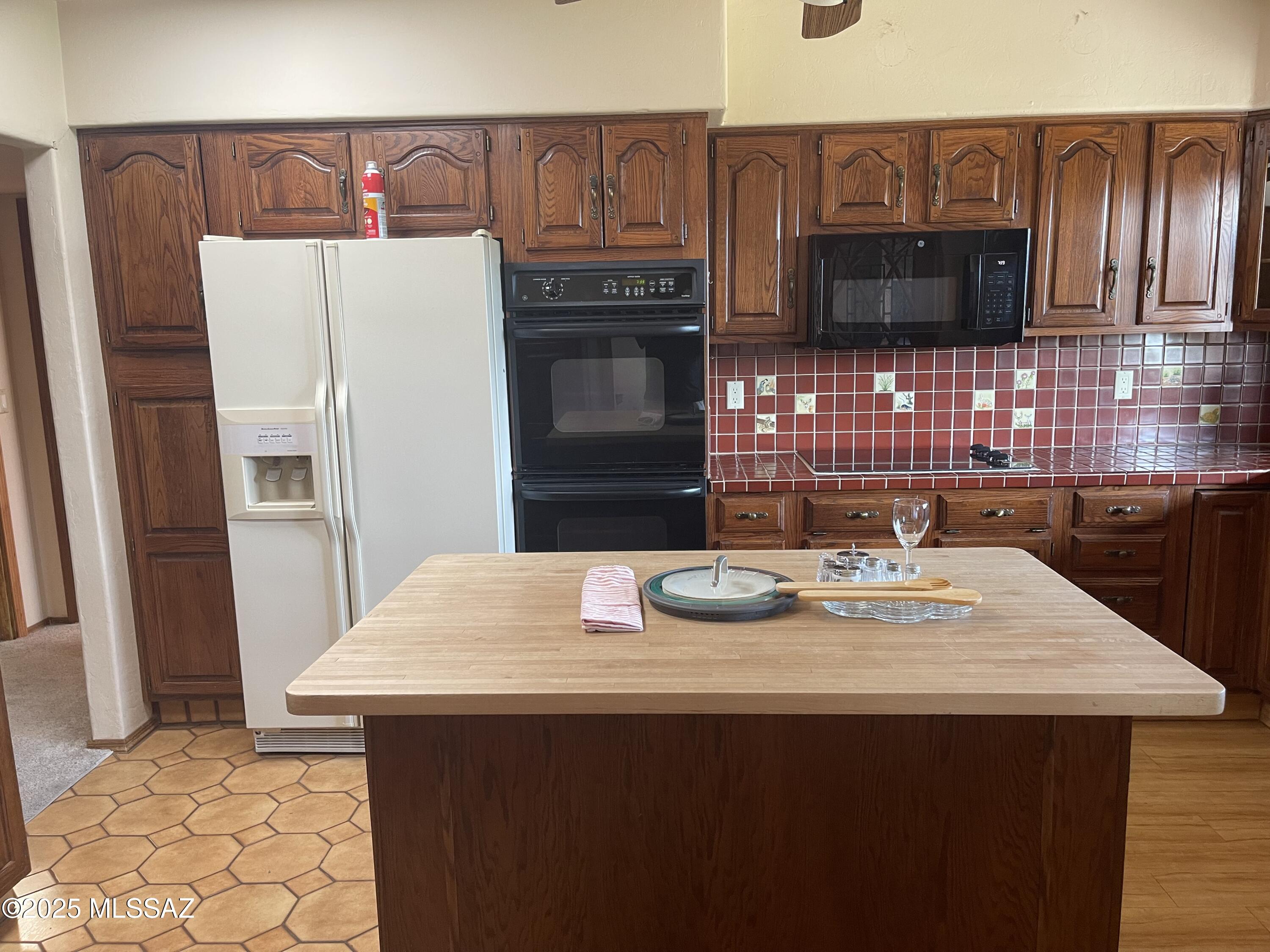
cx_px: 635
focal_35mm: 25
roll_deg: +0.7
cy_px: 476
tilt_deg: -9.6
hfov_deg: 69.4
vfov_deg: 54.9
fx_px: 917
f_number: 1.6
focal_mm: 5.1
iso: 125
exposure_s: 1/68
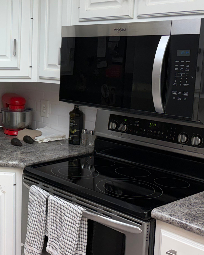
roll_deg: +1.0
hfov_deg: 25.0
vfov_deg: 34.1
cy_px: 117
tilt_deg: -11.9
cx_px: -38
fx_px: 415
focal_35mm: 55
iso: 100
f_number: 1.6
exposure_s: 1/120
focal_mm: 5.96
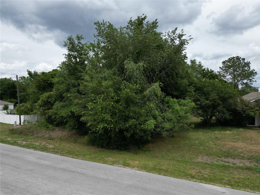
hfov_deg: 71.6
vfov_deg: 56.8
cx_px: 130
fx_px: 180
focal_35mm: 24
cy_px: 98
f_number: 1.7
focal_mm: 6.72
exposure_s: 1/3200
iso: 110
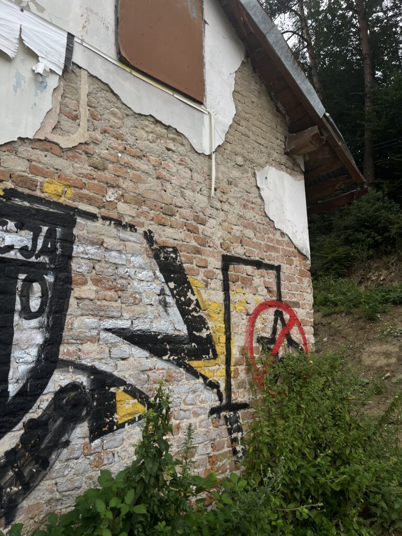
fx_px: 403
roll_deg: +1.5
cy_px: 268
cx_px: 201
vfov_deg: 67.3
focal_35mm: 26
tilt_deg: +12.2
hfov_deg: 53.1
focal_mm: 5.1
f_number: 1.6
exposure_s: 1/212
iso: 40
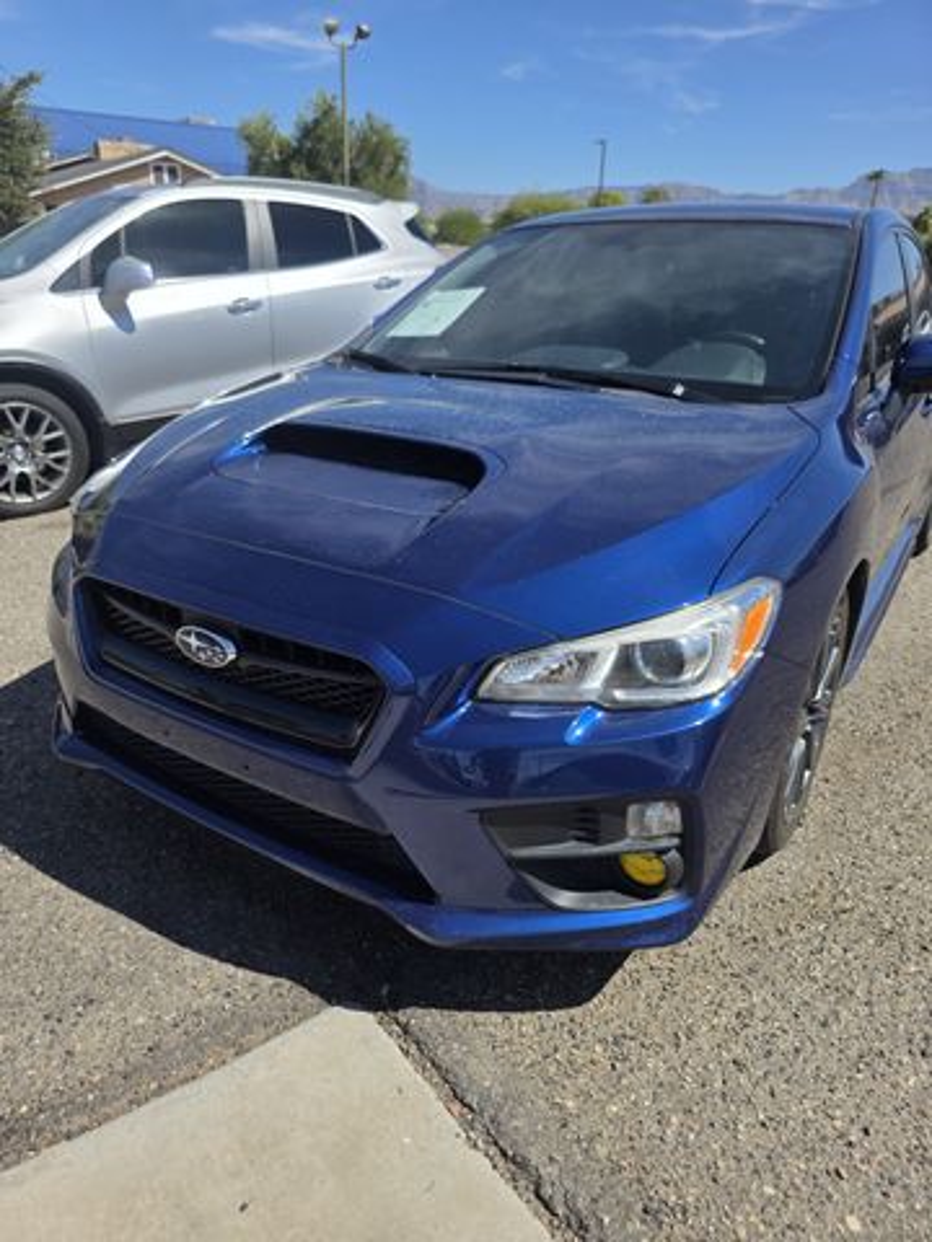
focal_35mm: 23
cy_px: 621
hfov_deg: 58.9
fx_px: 826
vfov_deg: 73.9
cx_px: 466
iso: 80
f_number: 1.7
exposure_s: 1/7626
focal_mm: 6.3
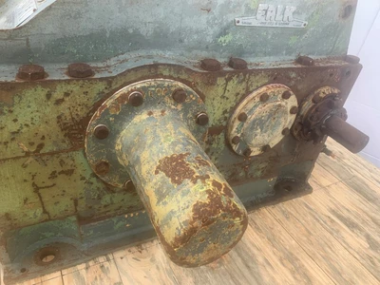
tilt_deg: -34.2
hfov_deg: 67.3
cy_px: 142
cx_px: 190
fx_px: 285
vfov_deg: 53.1
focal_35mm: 26
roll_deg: -10.4
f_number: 1.8
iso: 25
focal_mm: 4.25
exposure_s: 1/215
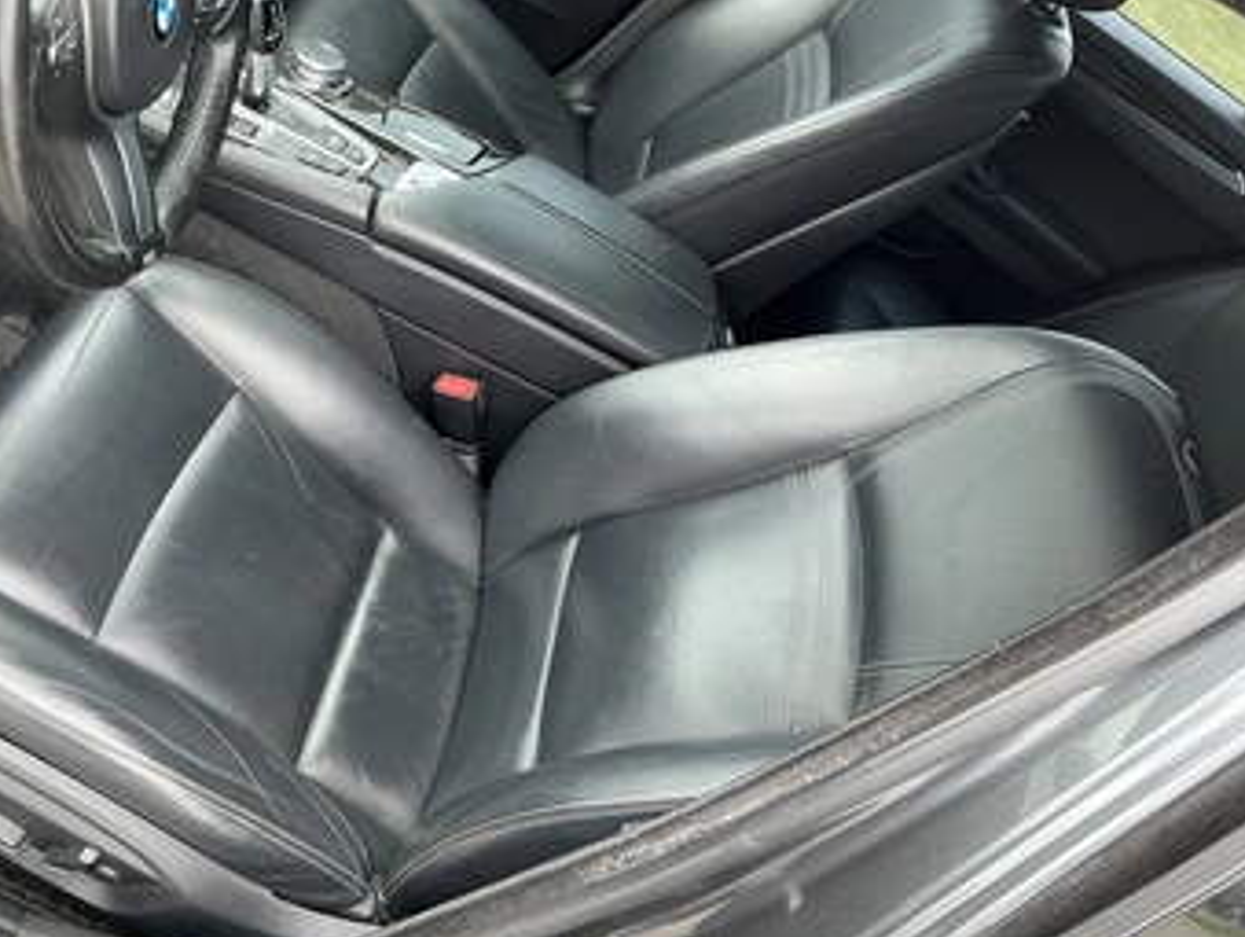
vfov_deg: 43.0
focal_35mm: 33
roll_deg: -42.9
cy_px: 452
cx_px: 525
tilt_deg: -41.1
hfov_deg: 55.1
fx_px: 1188
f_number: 1.8
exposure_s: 1/122
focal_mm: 3
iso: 50
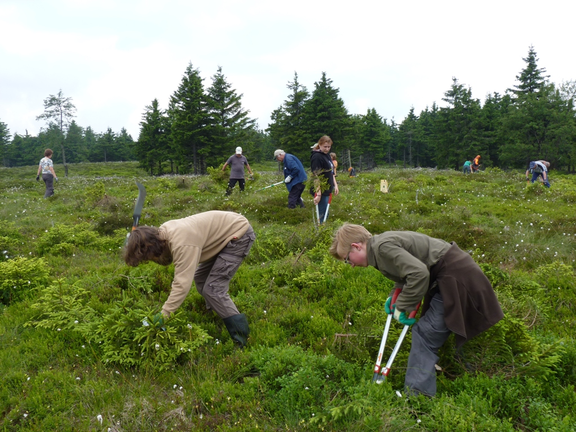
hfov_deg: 54.0
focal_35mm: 34
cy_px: 216
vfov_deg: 41.8
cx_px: 288
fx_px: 566
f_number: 4.5
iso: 100
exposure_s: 1/200
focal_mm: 6
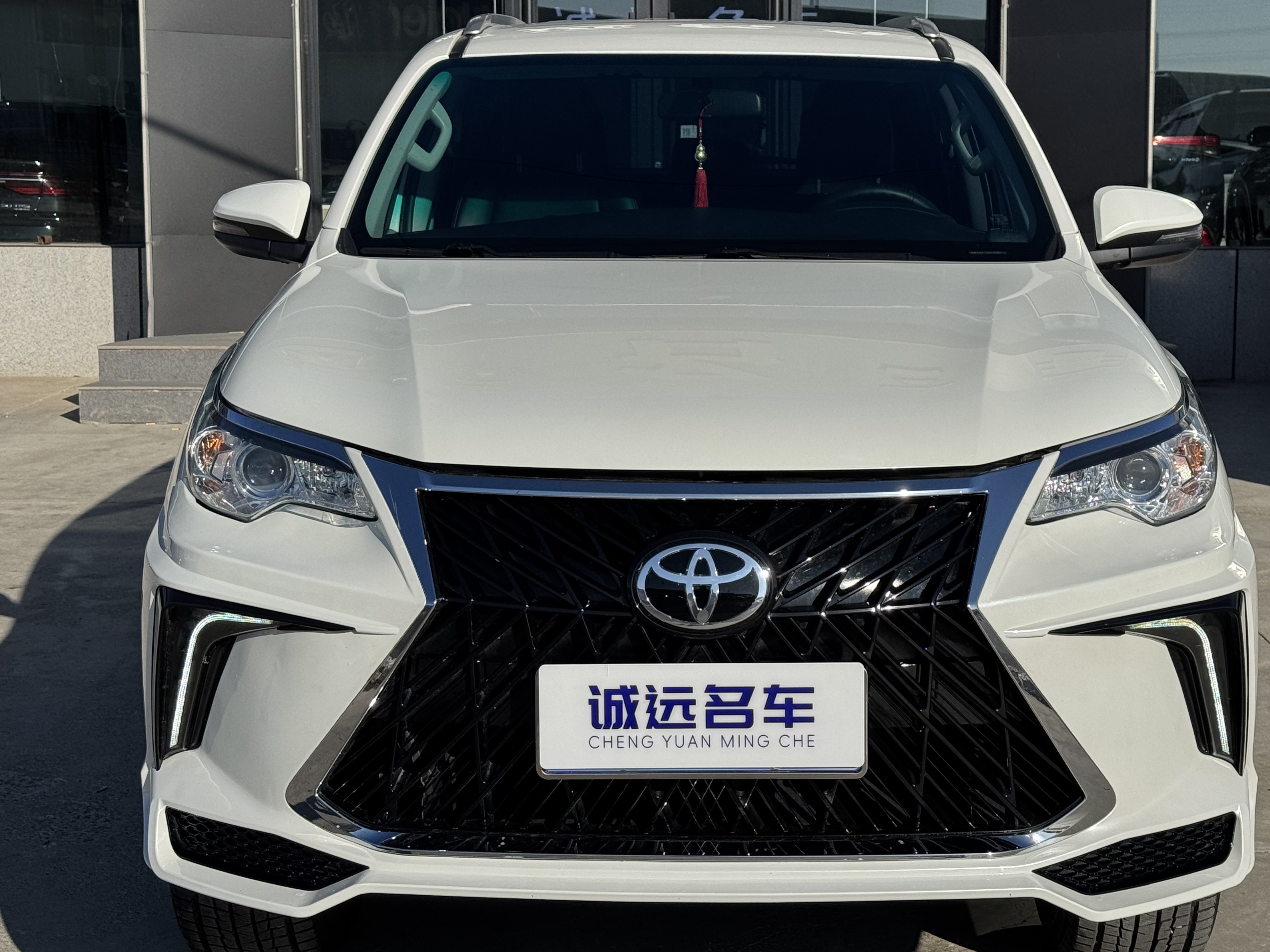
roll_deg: -0.1
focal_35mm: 61
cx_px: 697
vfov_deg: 24.0
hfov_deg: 31.7
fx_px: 2238
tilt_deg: -5.7
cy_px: 405
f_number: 1.78
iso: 80
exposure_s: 1/10526
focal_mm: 6.76
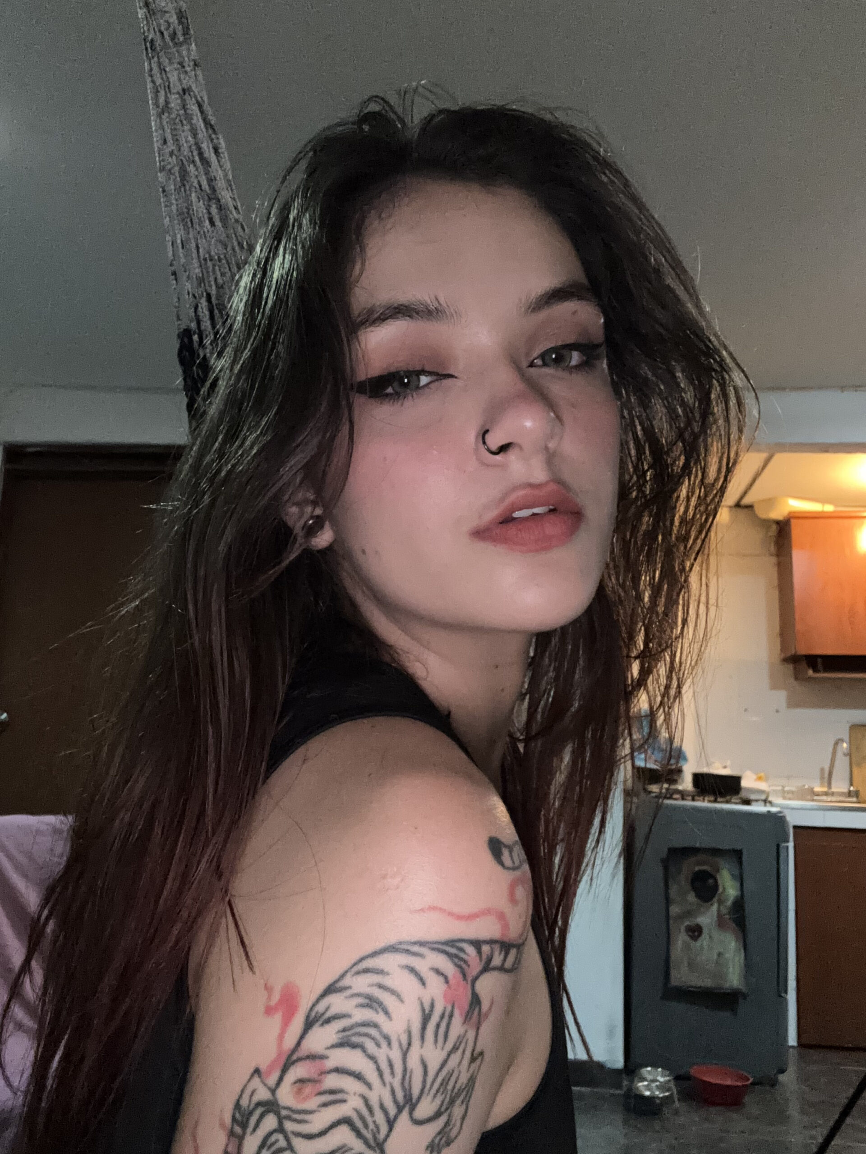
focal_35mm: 30
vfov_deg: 60.0
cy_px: 577
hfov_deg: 46.8
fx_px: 1001
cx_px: 433
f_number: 1.9
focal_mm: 2.69
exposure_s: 1/16
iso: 400
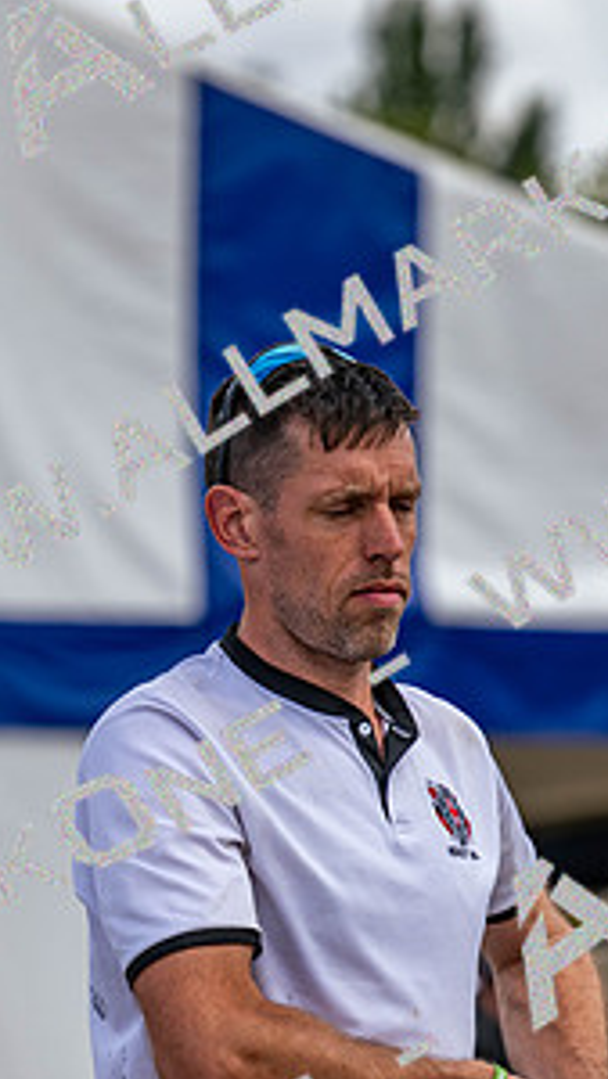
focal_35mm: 233
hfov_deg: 5.2
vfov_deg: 9.2
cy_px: 689
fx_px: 6670
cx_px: 205
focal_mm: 115
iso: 100
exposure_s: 1/2000
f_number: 2.8
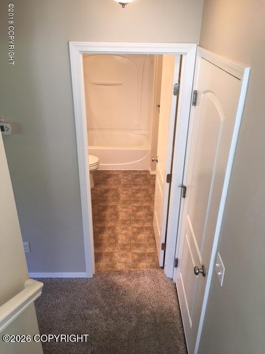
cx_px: 132
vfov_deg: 61.7
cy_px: 177
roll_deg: +0.2
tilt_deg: -27.3
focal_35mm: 29
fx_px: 296
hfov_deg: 48.2
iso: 64
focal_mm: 4.15
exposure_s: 1/30
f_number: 2.2
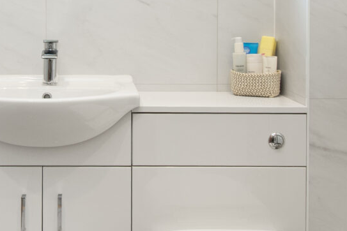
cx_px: 73
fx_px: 511
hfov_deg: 36.3
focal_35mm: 53
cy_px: 22
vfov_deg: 24.8
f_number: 8
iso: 320
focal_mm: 10
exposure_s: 1/8
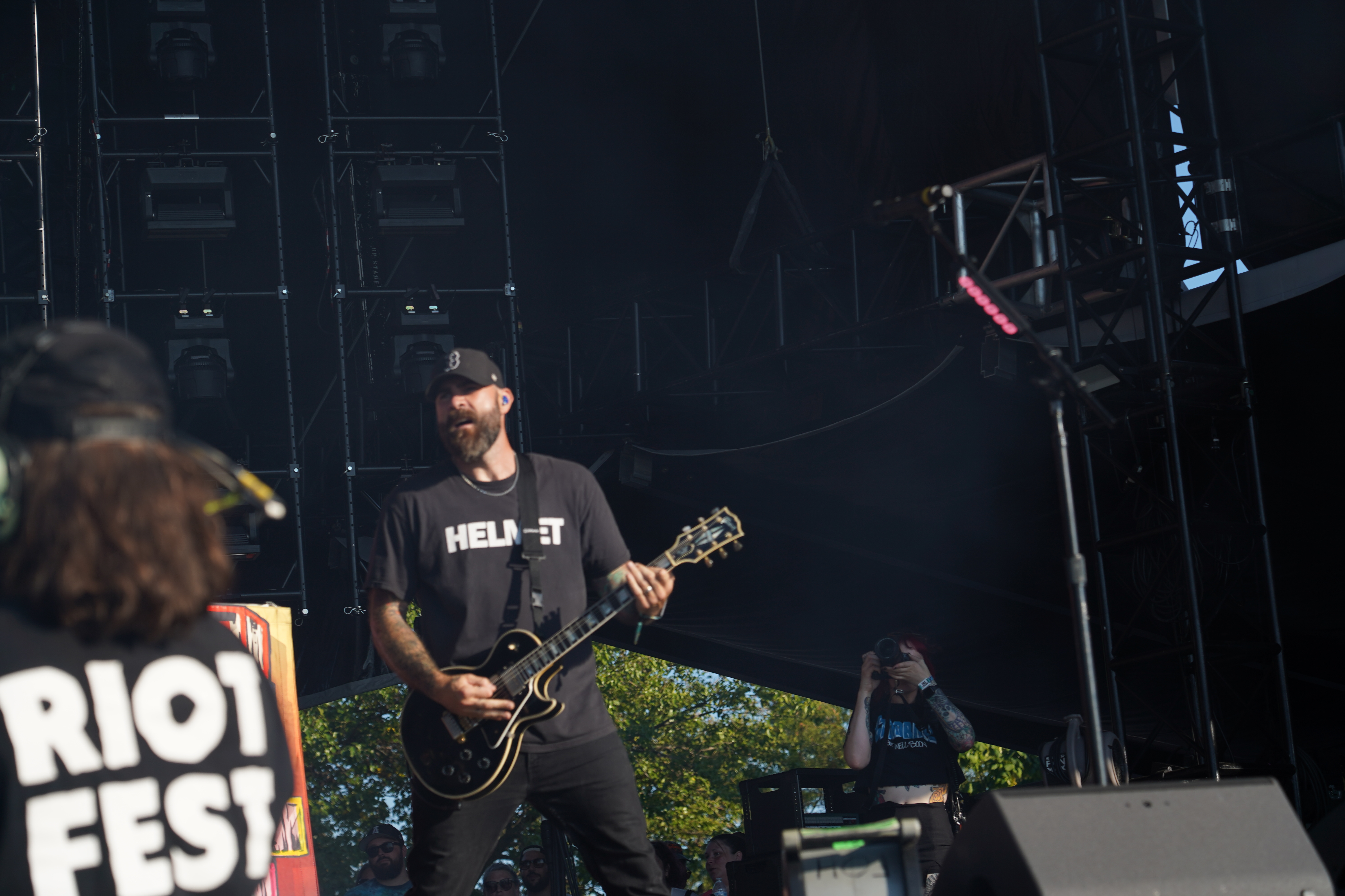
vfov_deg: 13.0
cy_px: 448
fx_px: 3923
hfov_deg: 19.5
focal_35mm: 105
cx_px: 672
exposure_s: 1/320
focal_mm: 105
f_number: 6.3
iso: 100
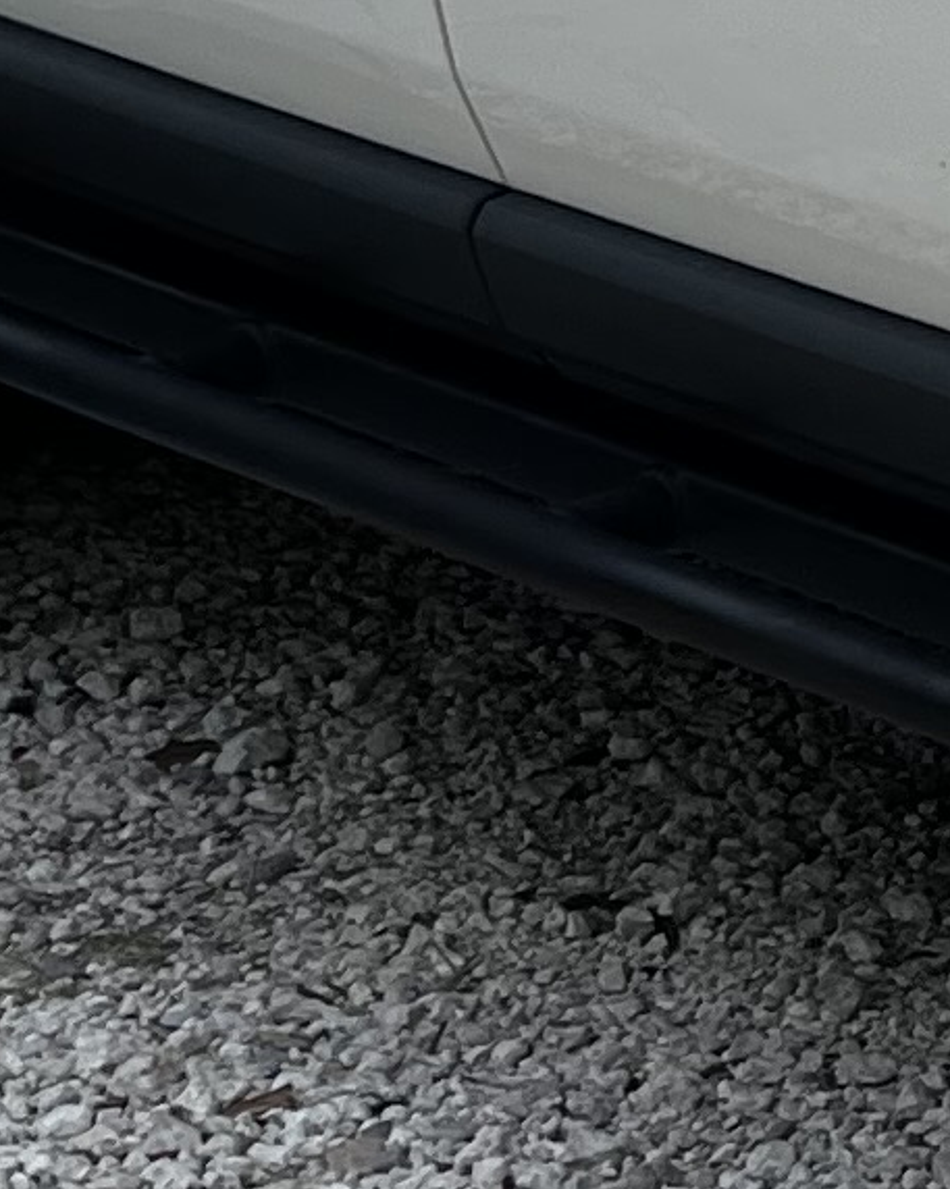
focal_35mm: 179
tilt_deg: -16.5
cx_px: 2384
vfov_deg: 10.7
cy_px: -52
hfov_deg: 7.9
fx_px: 6296
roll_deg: +2.0
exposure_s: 1/2457
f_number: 1.5
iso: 50
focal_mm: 5.7
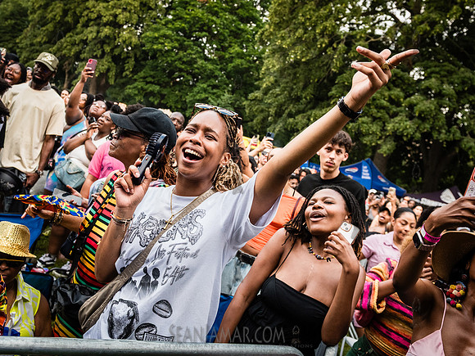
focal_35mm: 40
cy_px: 142
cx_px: 202
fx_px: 545
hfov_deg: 46.9
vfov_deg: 36.0
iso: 2000
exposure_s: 1/640
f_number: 4
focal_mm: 29
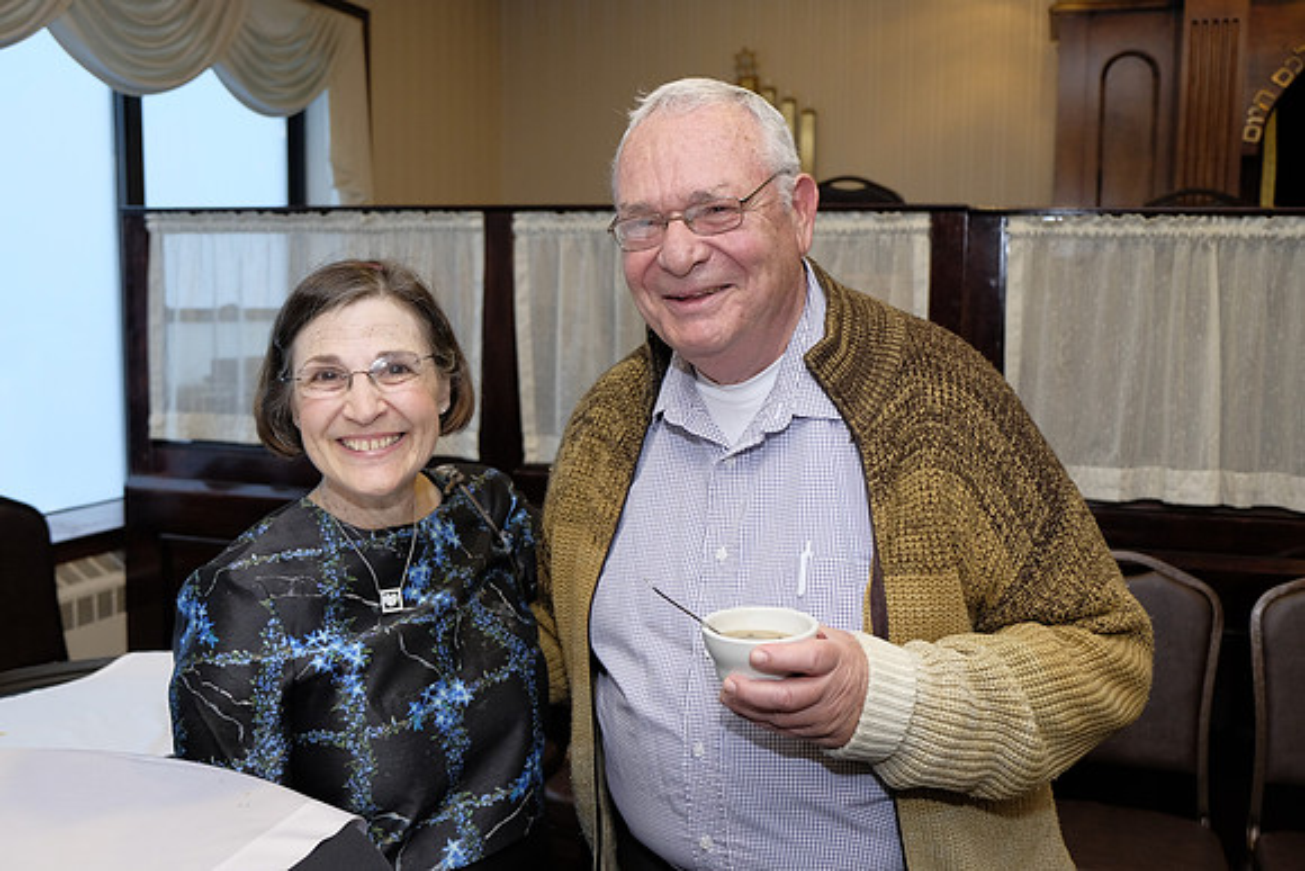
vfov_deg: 36.9
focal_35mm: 36
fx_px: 1305
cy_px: 436
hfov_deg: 53.1
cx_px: 652
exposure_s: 1/180
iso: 800
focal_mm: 24.3
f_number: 3.2
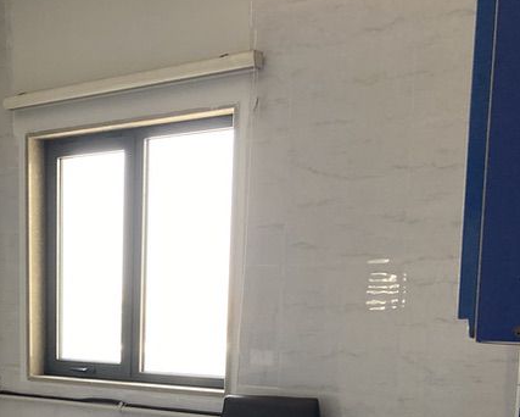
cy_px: 449
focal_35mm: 64
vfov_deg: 22.6
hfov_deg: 28.7
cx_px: 78
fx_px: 985
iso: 125
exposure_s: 1/60
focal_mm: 3.99
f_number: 1.8
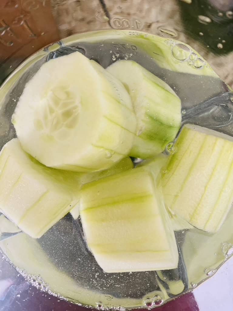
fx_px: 233
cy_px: 156
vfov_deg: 67.3
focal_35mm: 26
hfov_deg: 53.1
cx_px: 116
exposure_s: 1/100
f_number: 1.8
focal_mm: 4.2
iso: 125
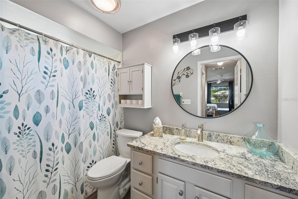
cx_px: 149
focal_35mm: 14
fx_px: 116
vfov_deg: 81.2
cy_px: 100
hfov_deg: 104.3
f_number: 8
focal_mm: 14
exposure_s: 1/50
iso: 400
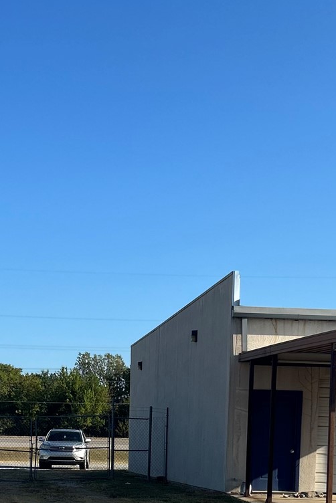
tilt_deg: -2.6
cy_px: 488
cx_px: 139
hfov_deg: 19.7
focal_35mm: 69
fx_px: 965
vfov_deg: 27.7
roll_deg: -1.1
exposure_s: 1/3704
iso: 50
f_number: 1.5
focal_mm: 5.7
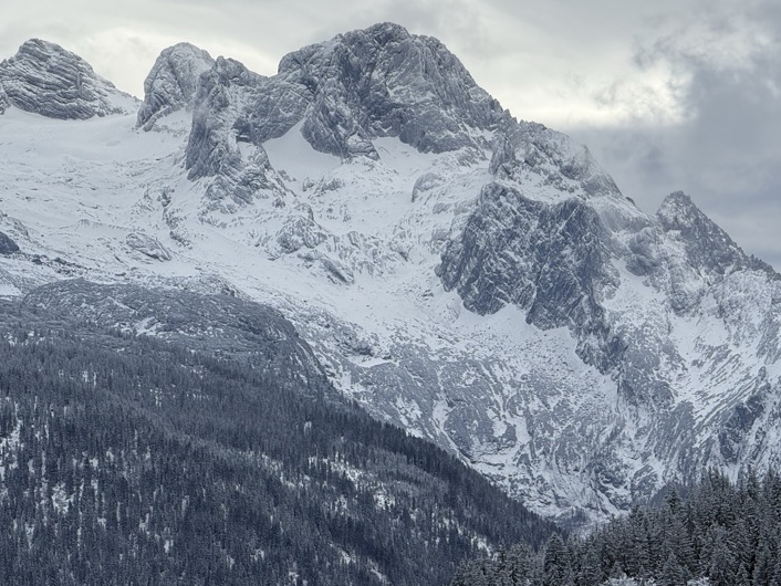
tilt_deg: +2.3
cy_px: 327
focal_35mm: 174
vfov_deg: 8.5
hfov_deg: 11.3
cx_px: 543
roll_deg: +0.5
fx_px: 3927
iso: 50
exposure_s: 1/1818
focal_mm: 15.66
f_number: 2.8
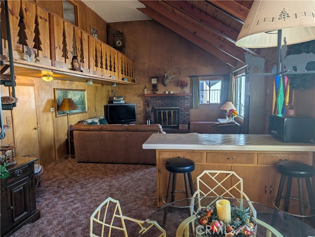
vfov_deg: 56.9
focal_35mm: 24
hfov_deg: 71.6
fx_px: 219
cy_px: 118
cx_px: 158
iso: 29
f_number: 1.68
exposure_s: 1/233
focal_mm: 6.9
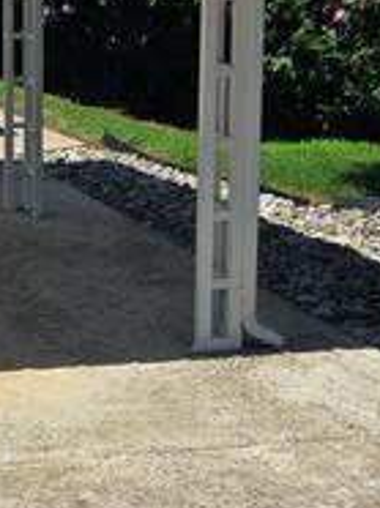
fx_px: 1394
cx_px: -27
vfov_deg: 20.7
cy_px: 246
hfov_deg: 15.2
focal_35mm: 95
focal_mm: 5.4
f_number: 1.8
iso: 25
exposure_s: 1/2977
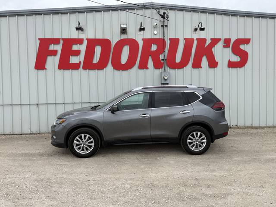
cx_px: 138
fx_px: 191
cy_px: 104
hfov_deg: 71.6
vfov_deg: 56.8
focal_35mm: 24
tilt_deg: -2.6
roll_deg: +1.2
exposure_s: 1/2000
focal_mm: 6.76
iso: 80
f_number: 1.78
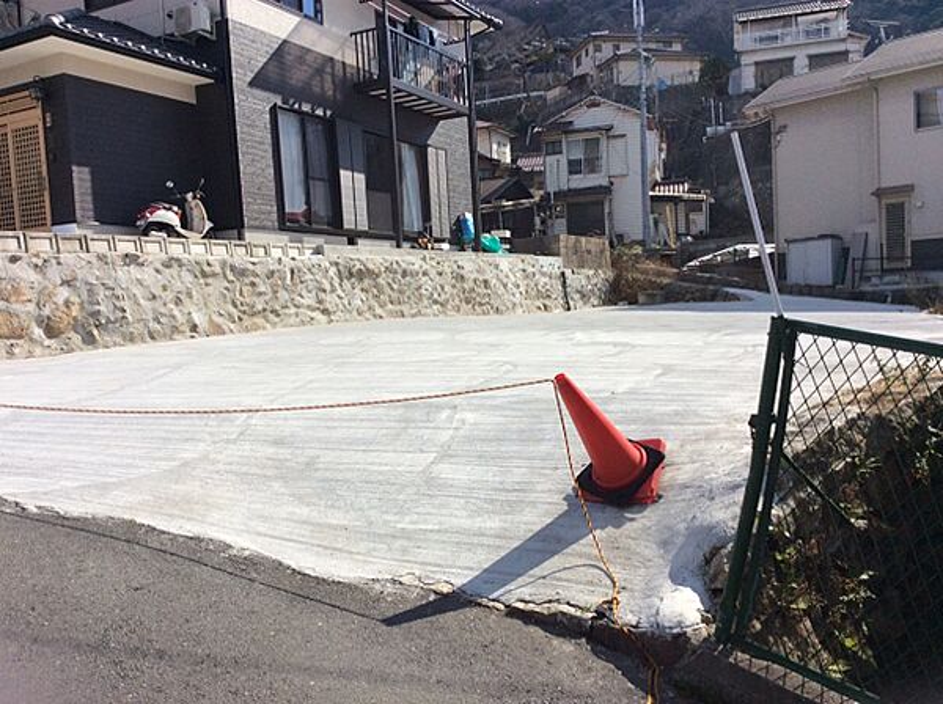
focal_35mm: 33
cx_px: 472
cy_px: 352
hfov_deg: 55.4
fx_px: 898
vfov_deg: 42.8
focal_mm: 3.3
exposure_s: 1/1634
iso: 32
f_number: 2.4
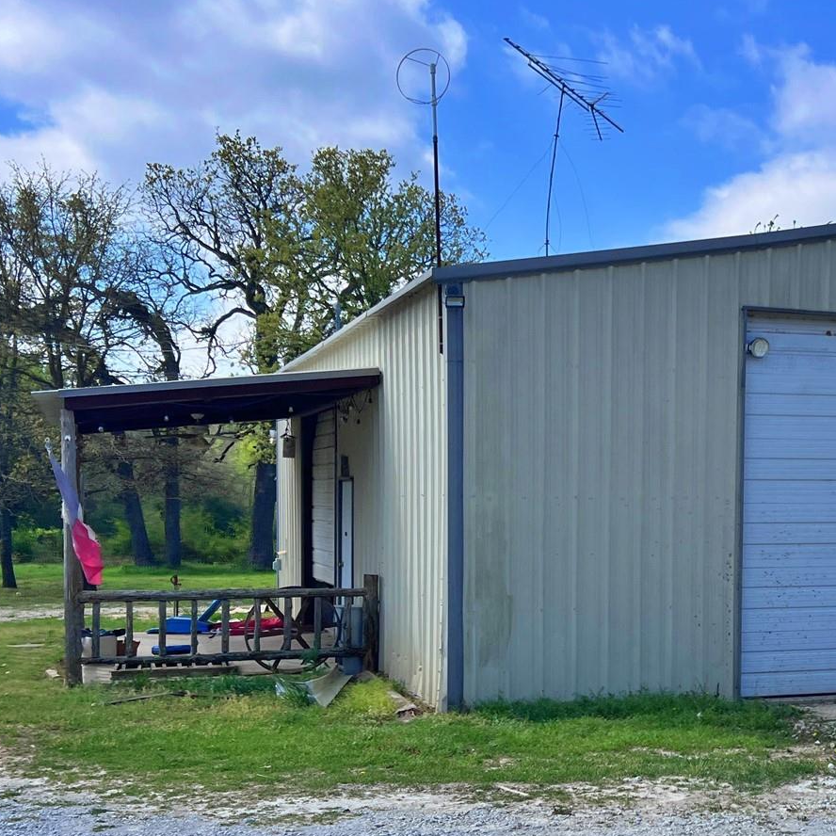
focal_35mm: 53
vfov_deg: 32.0
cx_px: 649
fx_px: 1448
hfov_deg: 31.5
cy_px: 524
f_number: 1.5
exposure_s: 1/5587
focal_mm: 5.7
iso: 50
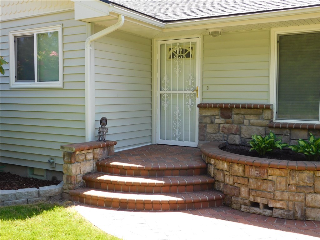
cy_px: 120
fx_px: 370
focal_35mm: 40
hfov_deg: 46.8
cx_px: 160
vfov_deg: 36.0
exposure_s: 1/320
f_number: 3.6
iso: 125
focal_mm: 7.1
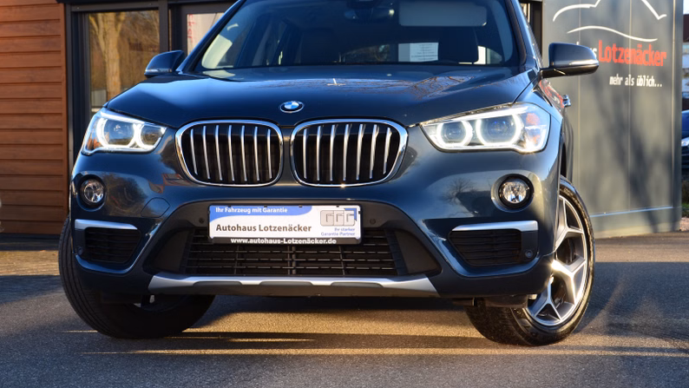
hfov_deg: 26.8
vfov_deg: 15.3
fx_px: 1444
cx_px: 345
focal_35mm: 79
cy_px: 171
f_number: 10
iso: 200
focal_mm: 50
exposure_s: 1/60
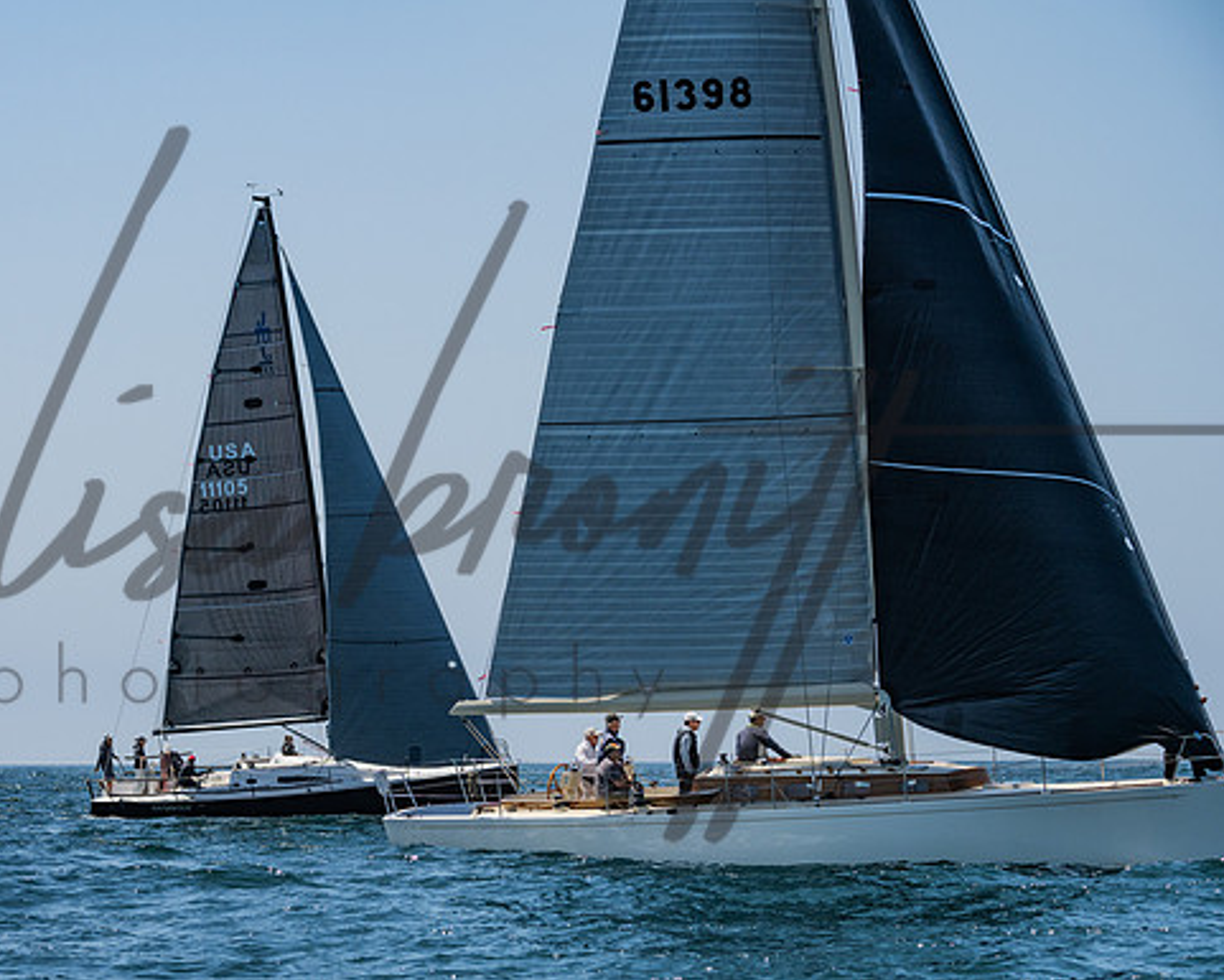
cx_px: 433
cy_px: 566
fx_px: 5978
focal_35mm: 165
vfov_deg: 9.4
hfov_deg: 11.7
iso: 250
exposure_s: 1/2000
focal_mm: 125
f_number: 6.3
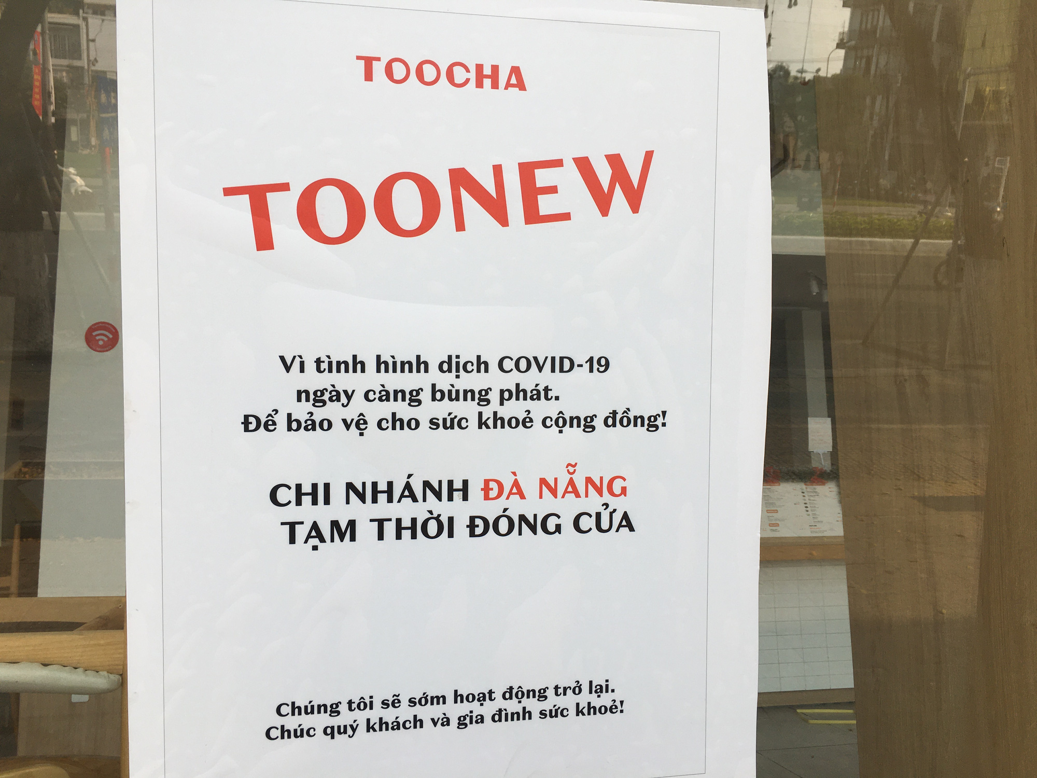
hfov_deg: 61.7
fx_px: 869
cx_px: 518
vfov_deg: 48.2
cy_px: 389
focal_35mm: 29
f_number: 2.2
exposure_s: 1/268
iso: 25
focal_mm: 4.15
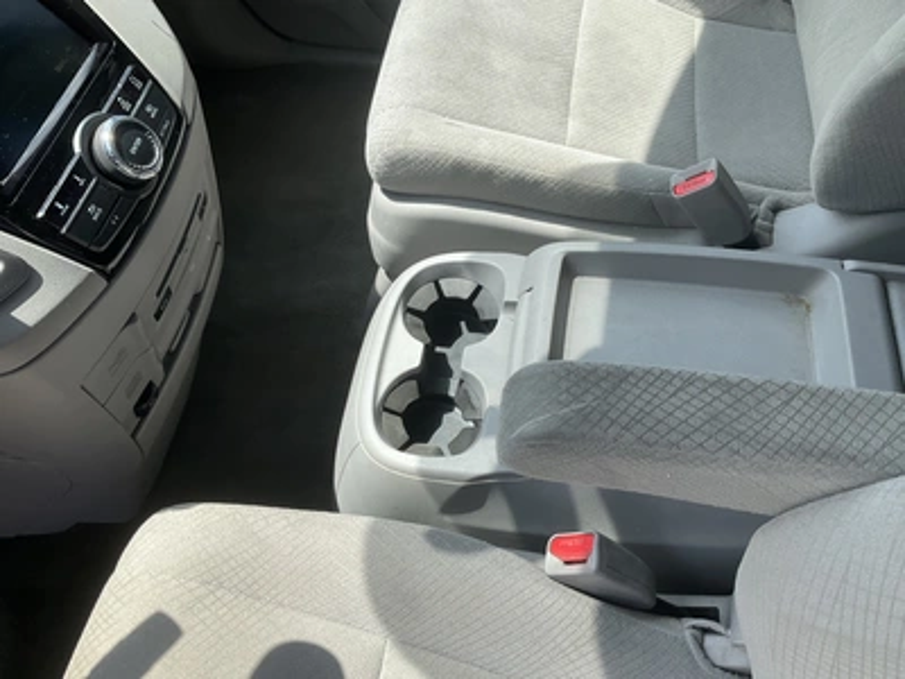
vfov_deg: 48.2
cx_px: 452
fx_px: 758
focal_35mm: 29
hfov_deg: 61.7
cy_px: 340
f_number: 1.8
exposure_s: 1/504
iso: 25
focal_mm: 3
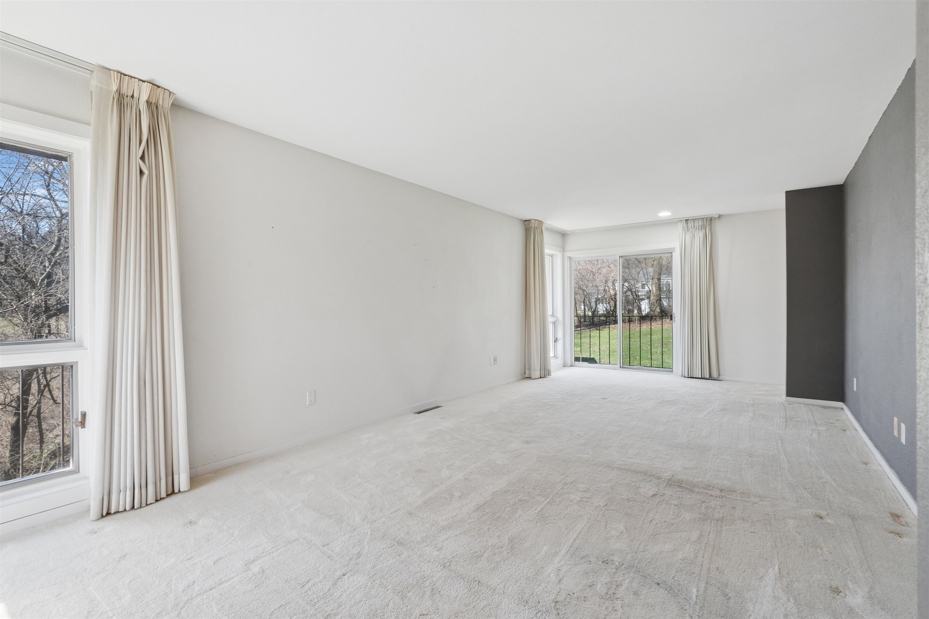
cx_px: 464
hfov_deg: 96.7
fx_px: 413
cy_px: 310
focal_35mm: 16
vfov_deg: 73.7
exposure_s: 1/80
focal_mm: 16
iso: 800
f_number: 10
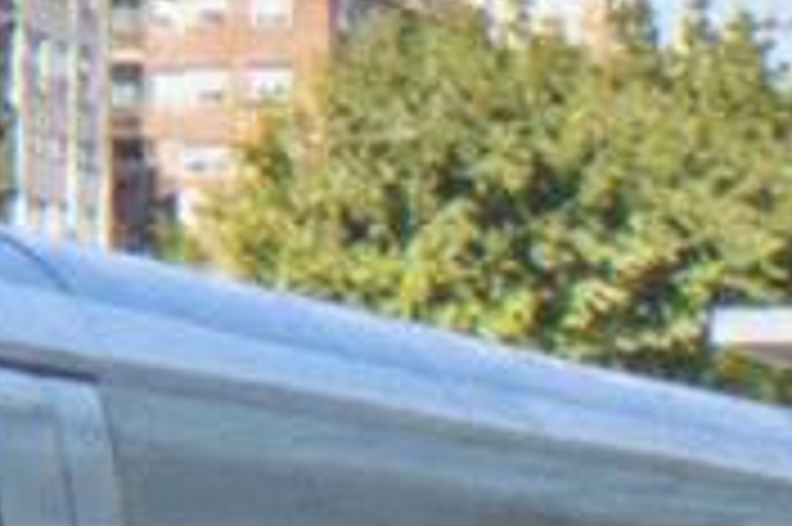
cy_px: 740
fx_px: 3846
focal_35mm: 175
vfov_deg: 7.7
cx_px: -968
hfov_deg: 10.5
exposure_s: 1/40
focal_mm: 24
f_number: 6.3
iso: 800
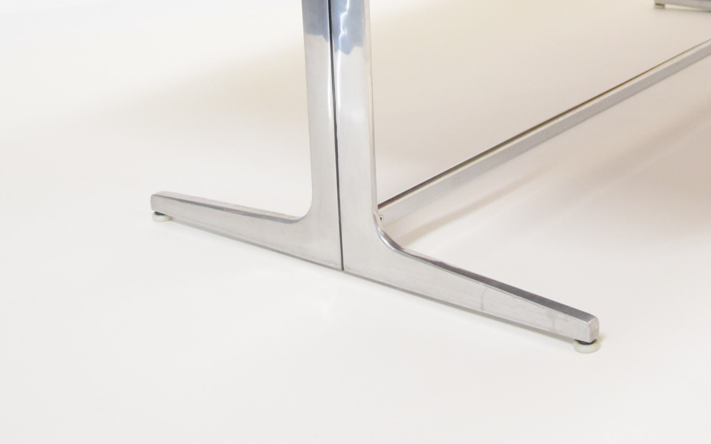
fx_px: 1240
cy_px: 41
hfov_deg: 31.7
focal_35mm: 64
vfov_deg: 19.9
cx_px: 477
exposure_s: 1/60
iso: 3600
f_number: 3.8
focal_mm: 22
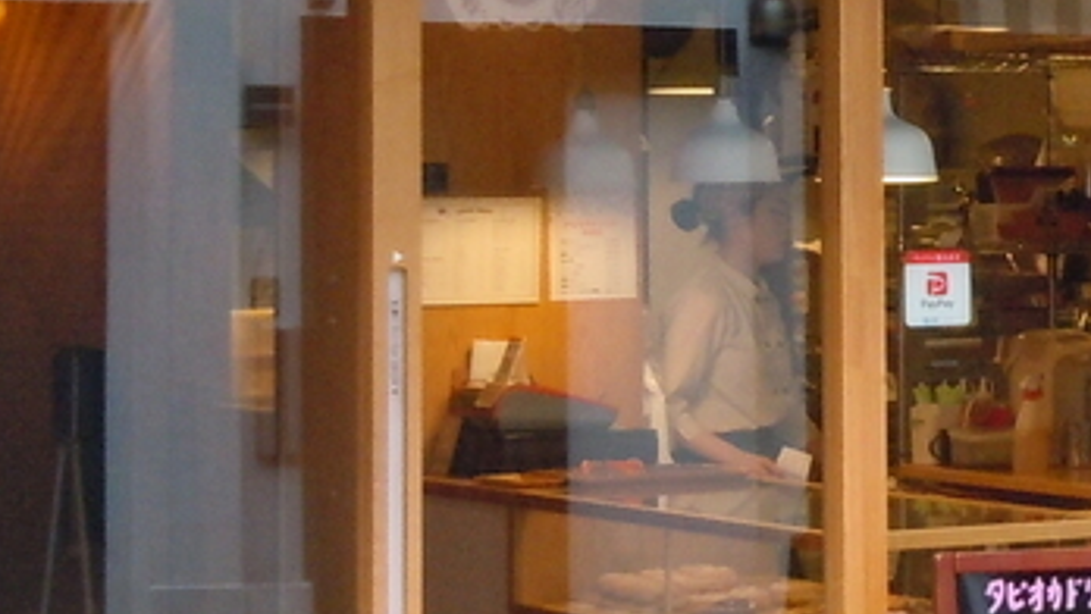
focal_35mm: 124
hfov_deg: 17.0
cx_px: 1053
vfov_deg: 9.7
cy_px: 9
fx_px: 3588
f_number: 4
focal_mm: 5.9
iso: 400
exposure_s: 1/125
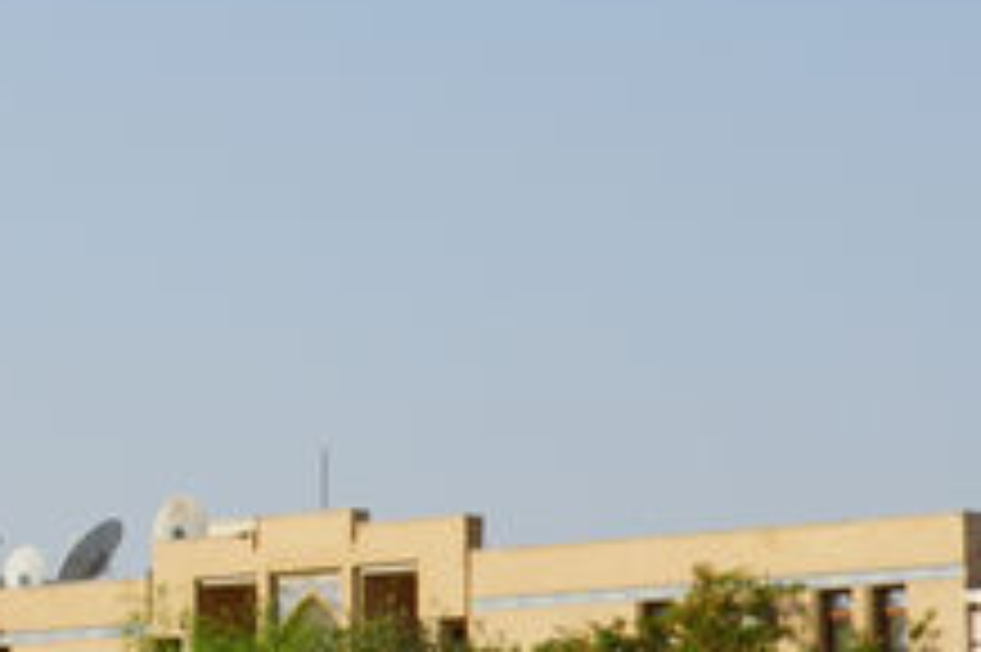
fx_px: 6589
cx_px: -346
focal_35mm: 242
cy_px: 209
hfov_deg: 8.4
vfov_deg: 5.7
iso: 100
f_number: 10
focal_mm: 33
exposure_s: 1/200
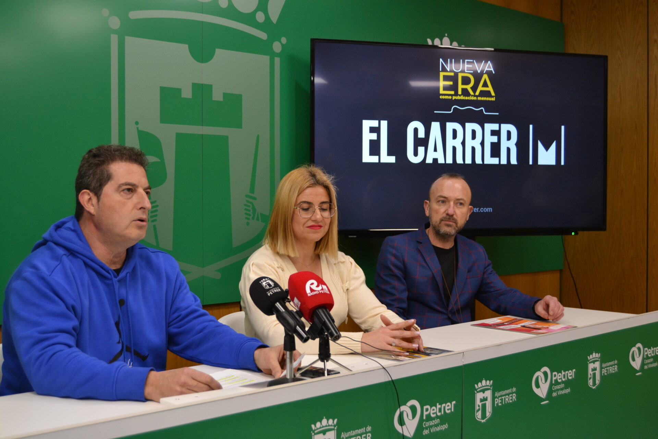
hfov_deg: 43.6
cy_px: 220
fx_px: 822
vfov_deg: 29.9
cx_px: 329
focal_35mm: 45
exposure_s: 1/60
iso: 640
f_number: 4.2
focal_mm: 30
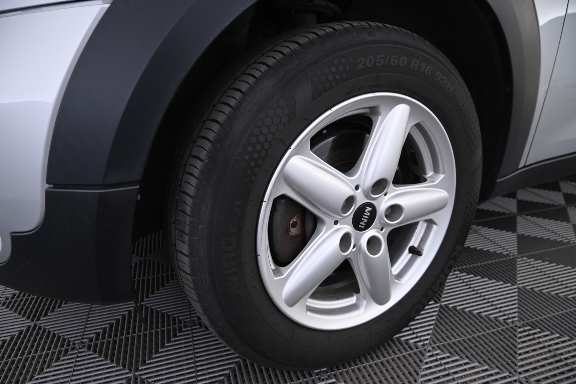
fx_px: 384
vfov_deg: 53.1
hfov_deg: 73.7
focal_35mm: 24
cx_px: 288
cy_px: 192
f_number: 3.5
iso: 720
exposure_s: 1/25
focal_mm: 16
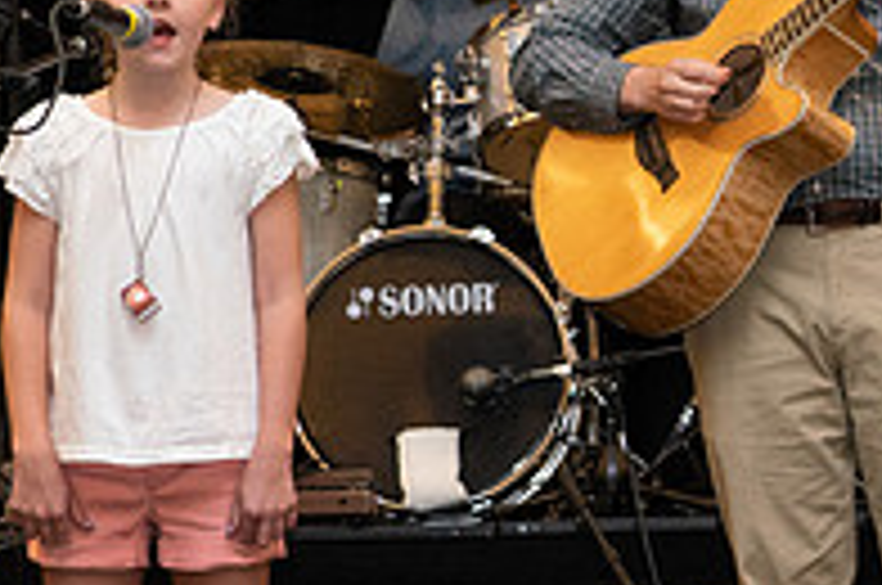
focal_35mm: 175
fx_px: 4280
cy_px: 223
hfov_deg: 11.6
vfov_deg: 7.8
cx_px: 963
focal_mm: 59
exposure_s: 1/200
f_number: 5
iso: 4000
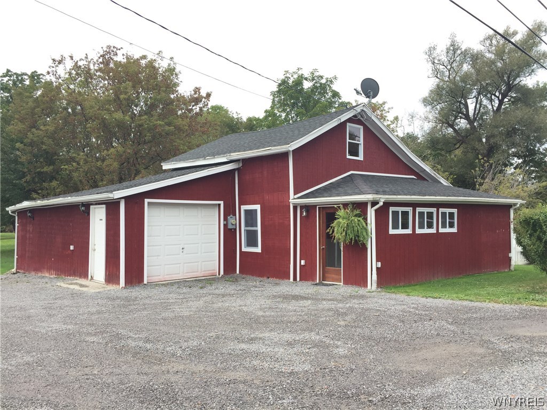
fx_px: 458
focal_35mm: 29
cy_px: 205
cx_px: 274
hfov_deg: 61.7
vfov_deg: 48.2
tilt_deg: +1.5
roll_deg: +0.5
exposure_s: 1/618
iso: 32
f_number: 2.2
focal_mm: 4.15
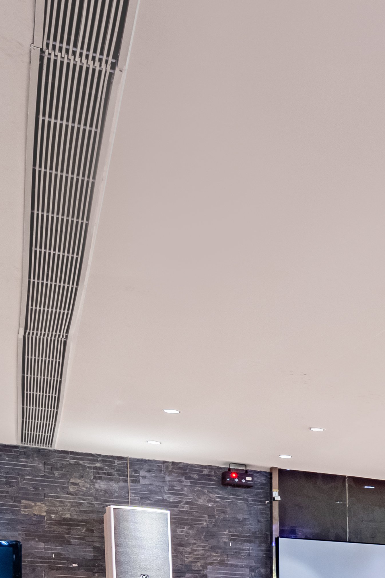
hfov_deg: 15.5
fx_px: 1011
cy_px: 672
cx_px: 838
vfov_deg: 28.3
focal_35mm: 63
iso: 320
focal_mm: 16
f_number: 10
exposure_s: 1/2.5
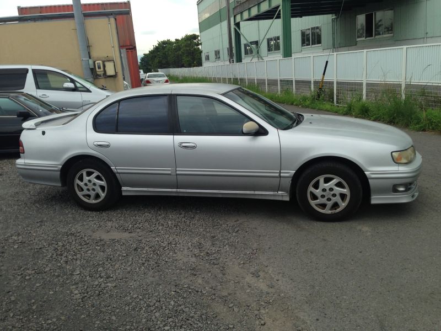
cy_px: 166
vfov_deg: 42.9
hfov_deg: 55.4
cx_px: 220
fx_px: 420
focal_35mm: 33
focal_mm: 4.12
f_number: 2.4
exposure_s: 1/645
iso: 50
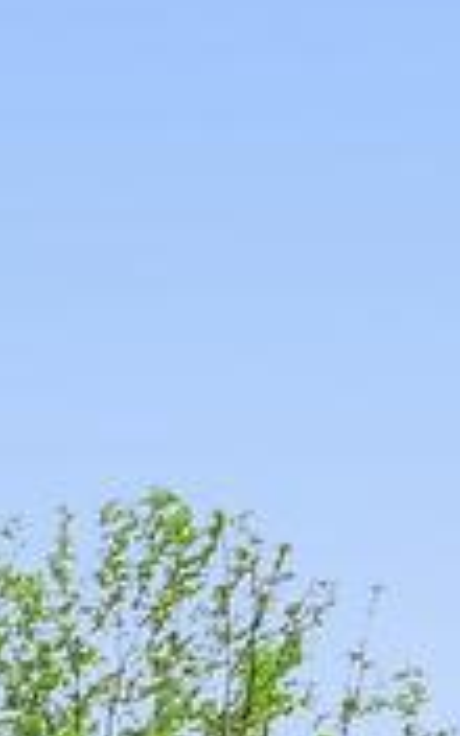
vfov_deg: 9.7
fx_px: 3330
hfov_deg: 5.1
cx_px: -2241
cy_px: 2193
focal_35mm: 166
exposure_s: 1/15
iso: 125
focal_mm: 14
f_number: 8
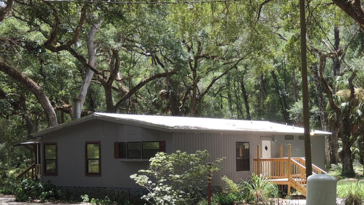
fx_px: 695
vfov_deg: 16.7
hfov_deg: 29.3
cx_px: 209
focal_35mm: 72
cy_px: 151
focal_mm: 8.3
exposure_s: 1/200
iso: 100
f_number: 3.5
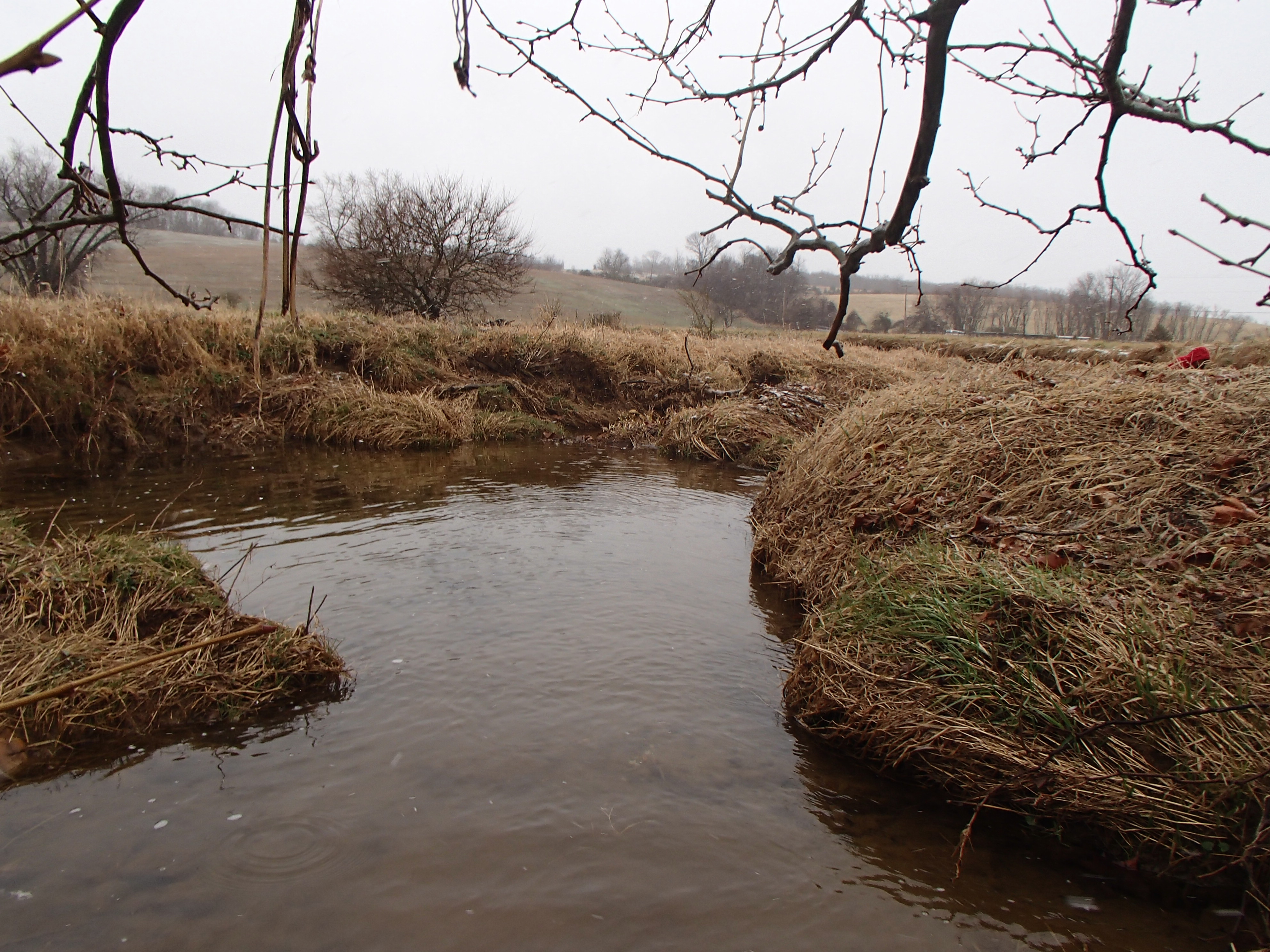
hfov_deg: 63.4
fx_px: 1027
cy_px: 476
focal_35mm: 28
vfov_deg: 49.7
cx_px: 635
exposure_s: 1/160
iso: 100
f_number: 3.9
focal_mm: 5
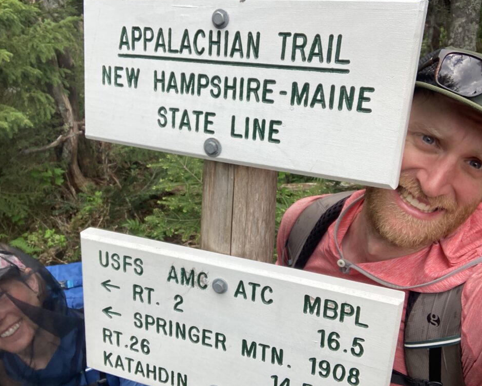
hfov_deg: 52.8
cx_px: 234
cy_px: 194
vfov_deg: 43.4
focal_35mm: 34
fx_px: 485
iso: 32
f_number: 2.2
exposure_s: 1/121
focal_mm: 2.87
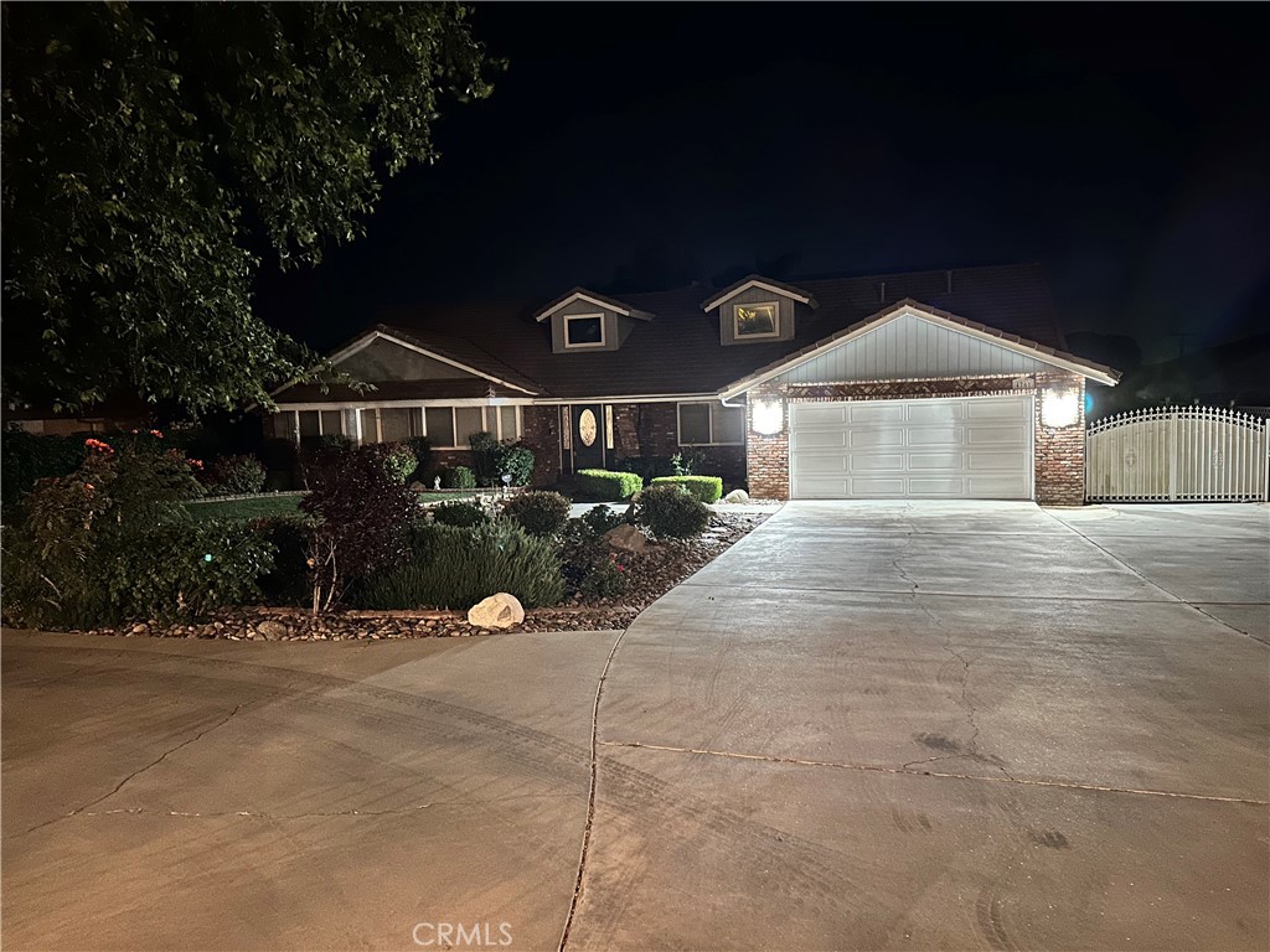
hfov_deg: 71.6
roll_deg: +2.8
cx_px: 635
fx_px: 881
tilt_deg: -4.9
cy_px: 476
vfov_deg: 56.8
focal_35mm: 24
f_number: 1.78
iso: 1000
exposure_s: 1/12
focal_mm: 6.86
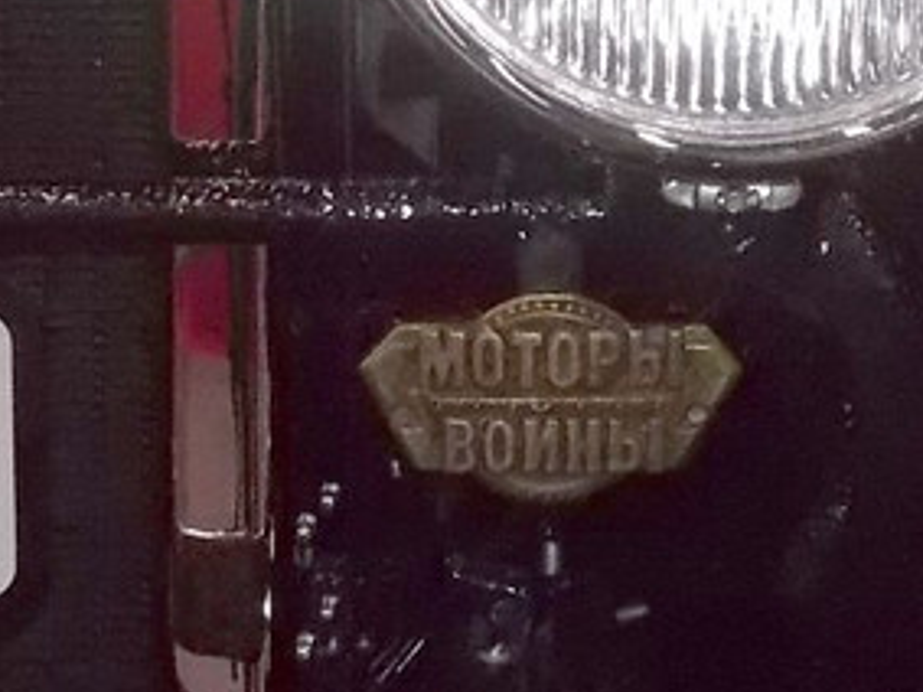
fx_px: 3012
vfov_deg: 12.9
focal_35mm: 113
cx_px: 687
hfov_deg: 17.3
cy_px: -16
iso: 400
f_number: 3.4
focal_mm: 5.3
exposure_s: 1/25
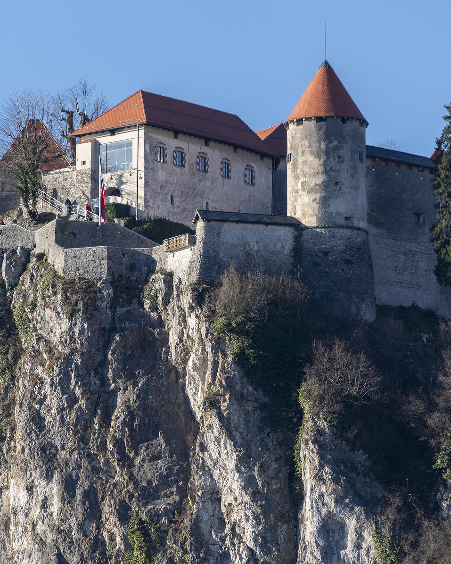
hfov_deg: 4.6
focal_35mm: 339
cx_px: 165
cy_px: 282
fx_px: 5655
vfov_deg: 5.7
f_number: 8
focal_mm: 240
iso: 100
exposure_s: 1/320
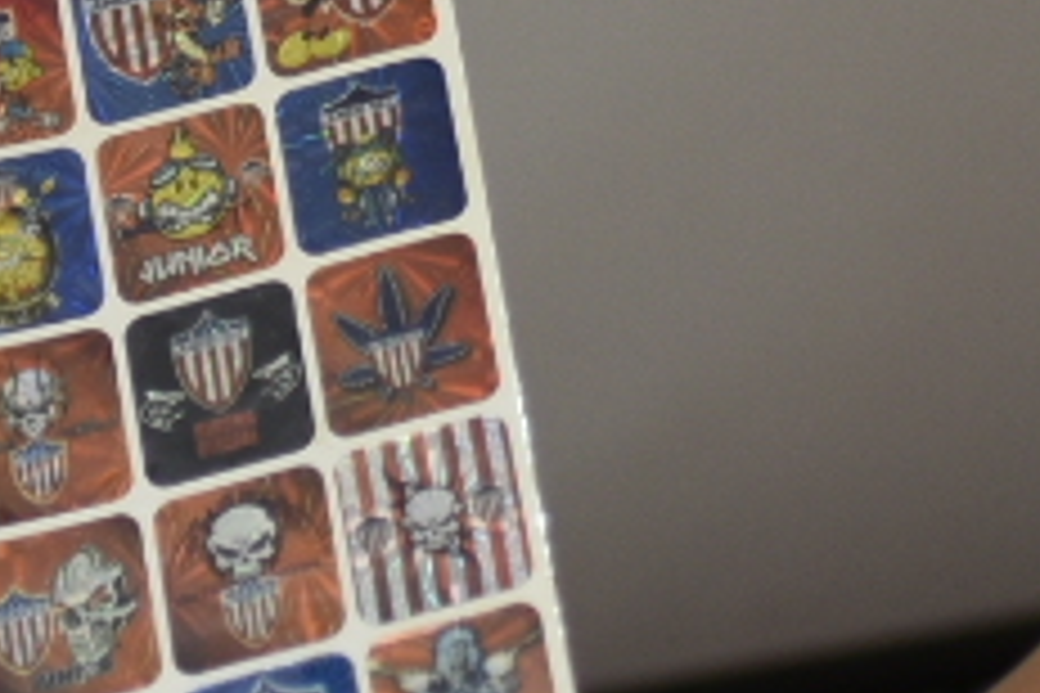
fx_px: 7077
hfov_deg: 8.4
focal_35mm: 245
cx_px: 639
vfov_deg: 5.5
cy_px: -594
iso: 400
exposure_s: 1/100
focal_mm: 35
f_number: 1.8
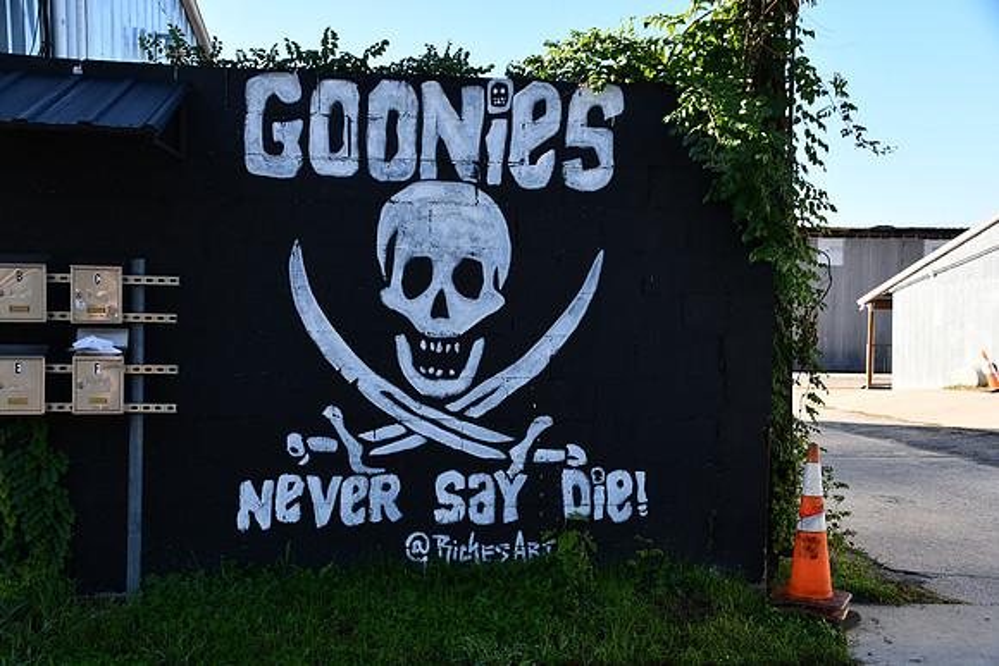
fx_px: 1082
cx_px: 500
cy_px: 333
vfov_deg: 34.2
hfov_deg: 49.5
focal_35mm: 39
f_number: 6.3
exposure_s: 1/250
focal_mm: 26
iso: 200
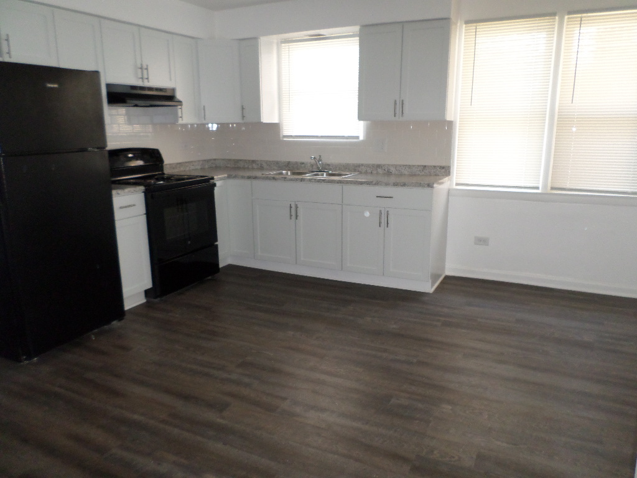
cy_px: 239
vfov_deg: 54.9
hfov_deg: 69.4
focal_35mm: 25
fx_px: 460
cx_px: 318
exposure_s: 1/30
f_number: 2.5
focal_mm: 4.5
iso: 200
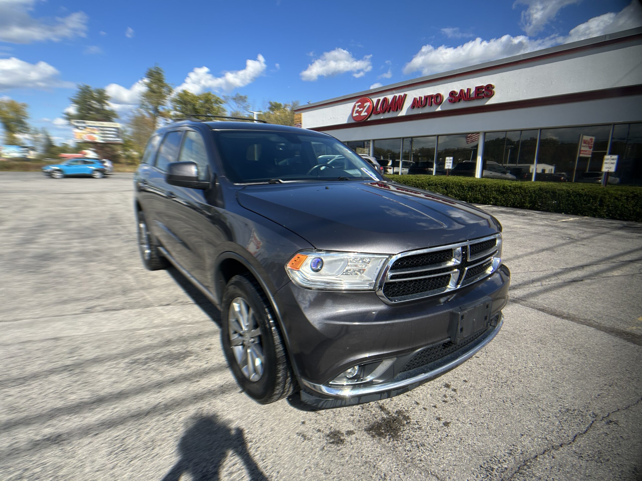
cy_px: 240
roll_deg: -1.6
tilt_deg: -11.3
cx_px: 321
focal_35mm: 26
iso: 50
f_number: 1.5
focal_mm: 5.7
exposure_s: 1/2841
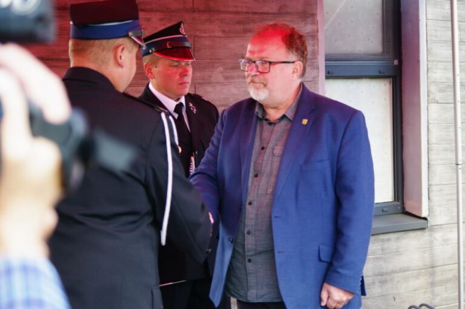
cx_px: 232
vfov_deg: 18.1
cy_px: 154
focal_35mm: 75
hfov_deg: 27.0
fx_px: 968
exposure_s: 1/90
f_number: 4.5
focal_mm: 50
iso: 200
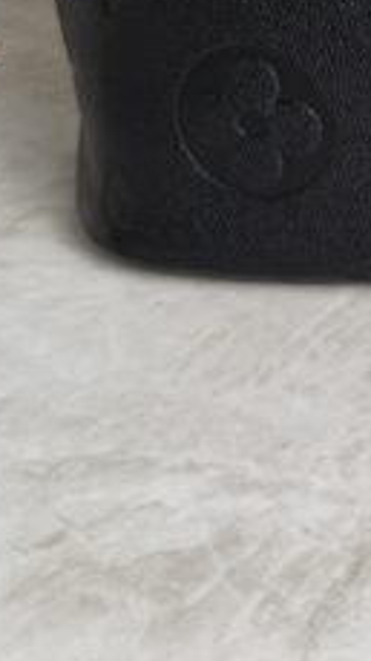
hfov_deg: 12.3
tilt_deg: -11.8
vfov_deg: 20.1
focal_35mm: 91
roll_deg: +0.9
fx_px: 1595
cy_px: -342
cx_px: 638
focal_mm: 6.76
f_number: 1.78
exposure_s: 1/120
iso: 100
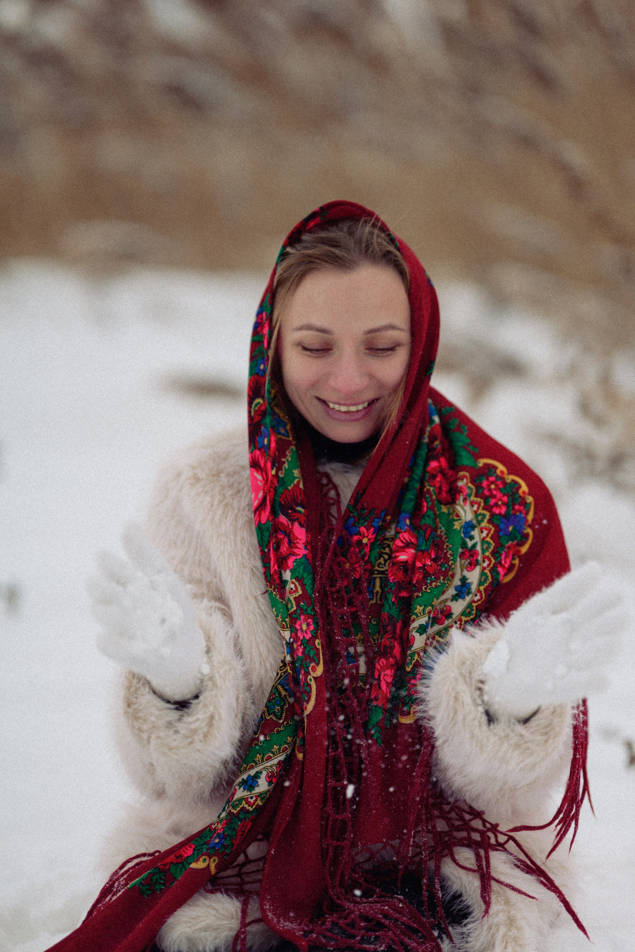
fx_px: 2249
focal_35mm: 85
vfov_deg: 23.9
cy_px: 476
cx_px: 318
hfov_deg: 16.1
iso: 125
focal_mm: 85
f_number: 1.6
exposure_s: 1/640
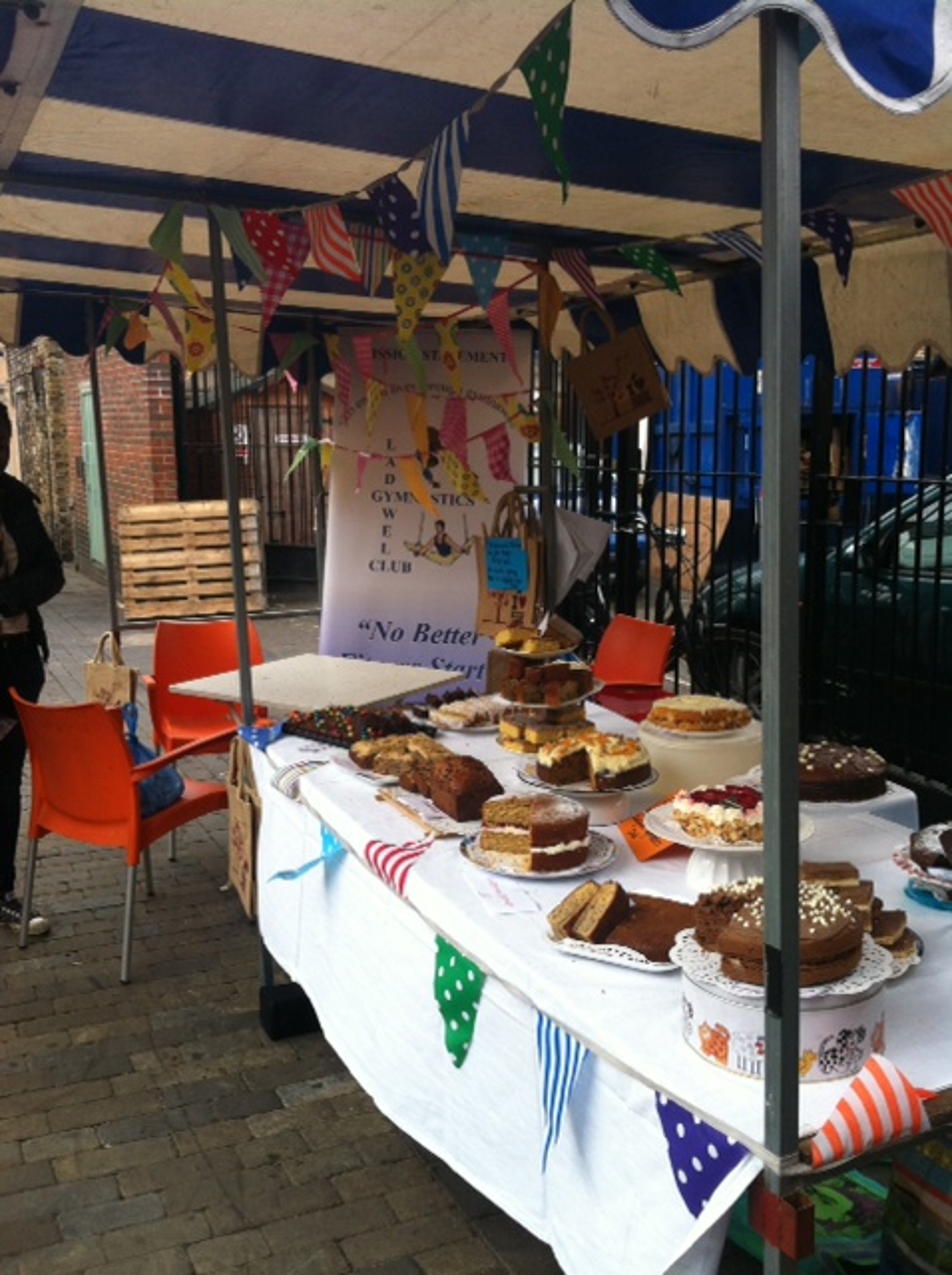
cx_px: 476
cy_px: 638
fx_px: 1287
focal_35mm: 35
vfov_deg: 52.7
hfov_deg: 40.6
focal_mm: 3.85
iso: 80
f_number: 2.8
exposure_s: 1/397
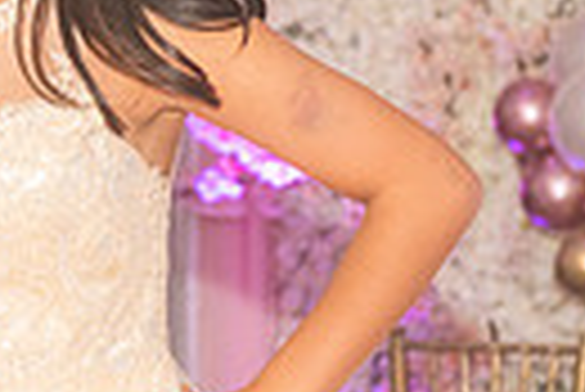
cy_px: 169
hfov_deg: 6.6
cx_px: -18
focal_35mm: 313
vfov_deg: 4.4
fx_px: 5092
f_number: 4
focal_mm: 70
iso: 1250
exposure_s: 1/160
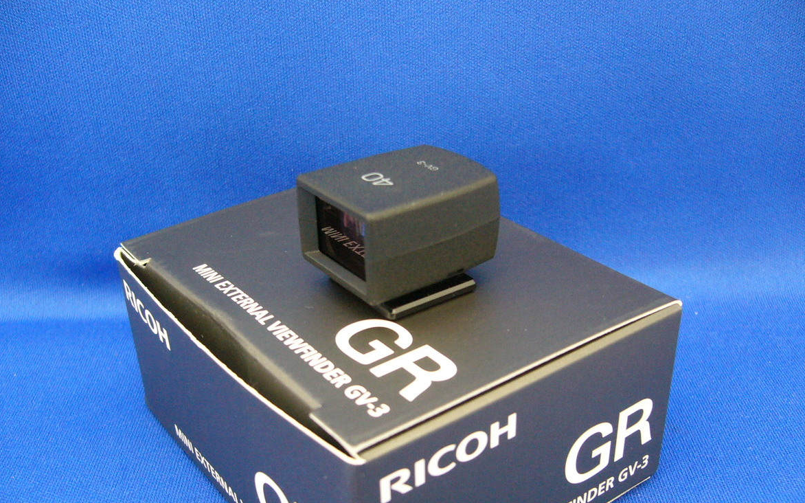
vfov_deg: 33.5
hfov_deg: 51.6
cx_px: 402
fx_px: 834
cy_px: 295
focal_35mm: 38
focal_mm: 5.8
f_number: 2.8
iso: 200
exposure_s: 1/8
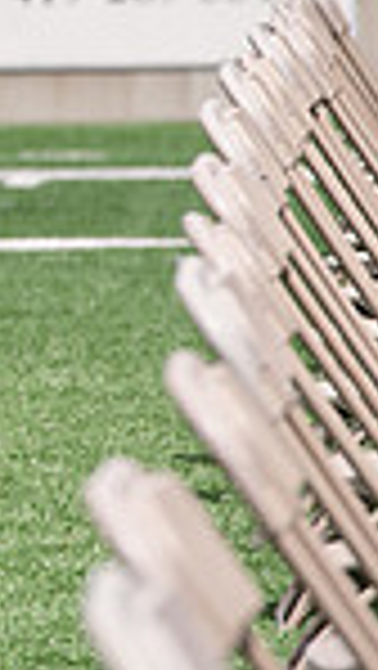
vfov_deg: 2.9
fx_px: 13395
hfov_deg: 1.6
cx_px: -801
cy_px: -137
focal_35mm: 753
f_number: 6.3
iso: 250
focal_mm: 185
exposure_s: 1/800
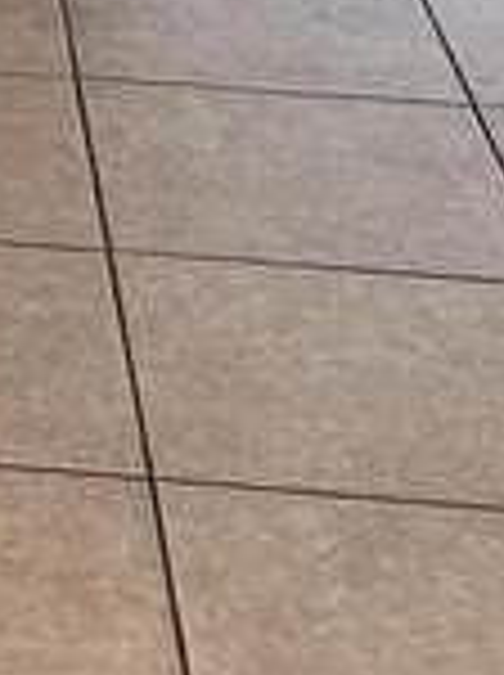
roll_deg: -1.1
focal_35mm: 154
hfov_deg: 8.9
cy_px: -540
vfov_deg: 11.9
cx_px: -598
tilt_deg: -12.2
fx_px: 2998
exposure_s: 1/120
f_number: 1.78
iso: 125
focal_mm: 6.86
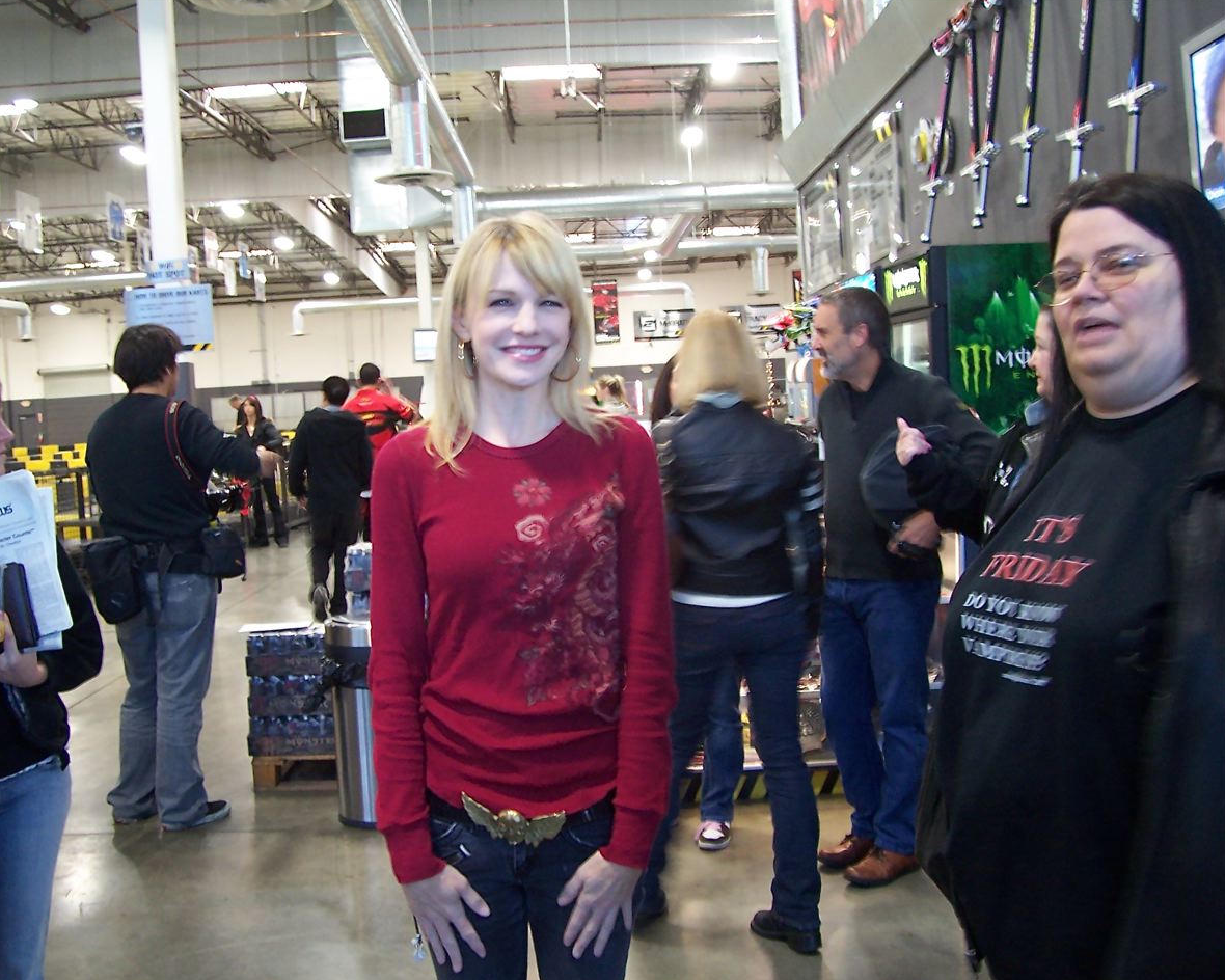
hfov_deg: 50.2
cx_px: 564
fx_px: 1305
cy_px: 492
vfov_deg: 41.2
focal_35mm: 36
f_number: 2.7
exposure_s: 1/8
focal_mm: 5.6
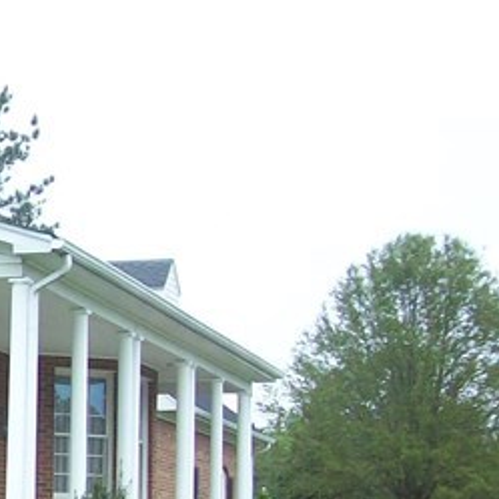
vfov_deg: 13.2
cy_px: 469
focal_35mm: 131
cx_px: -395
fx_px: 2136
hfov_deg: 12.2
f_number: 2.7
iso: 80
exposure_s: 1/615
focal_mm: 6
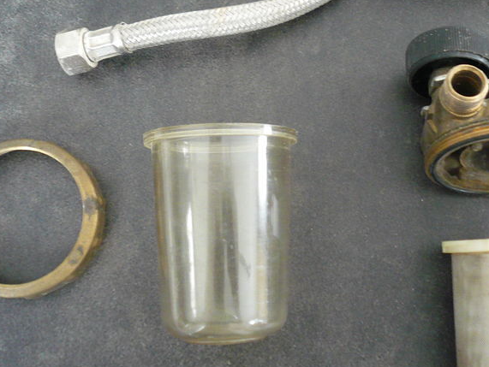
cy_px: 132
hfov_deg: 38.5
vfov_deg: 29.6
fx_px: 693
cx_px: 325
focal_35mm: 49
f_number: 2.8
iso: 200
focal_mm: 4.6
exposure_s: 1/10
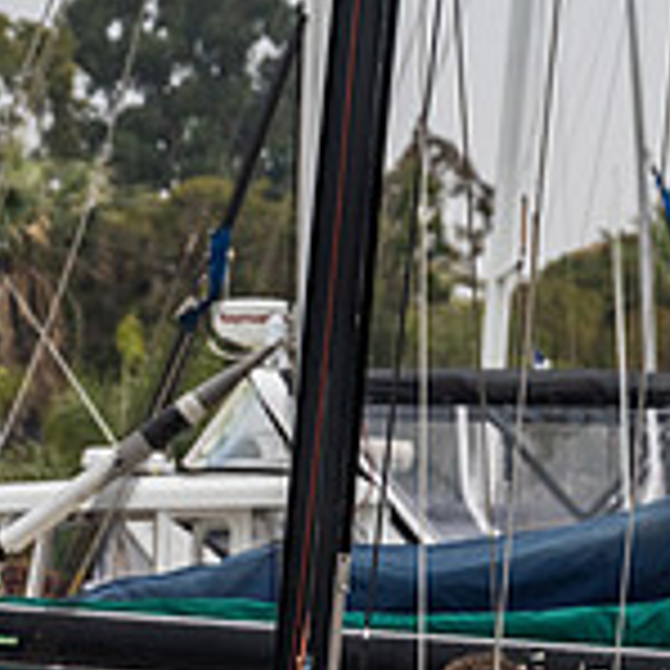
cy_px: 789
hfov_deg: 4.8
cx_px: 270
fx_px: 7949
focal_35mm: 363
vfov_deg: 4.8
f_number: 6.3
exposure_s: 1/640
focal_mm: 110
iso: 400
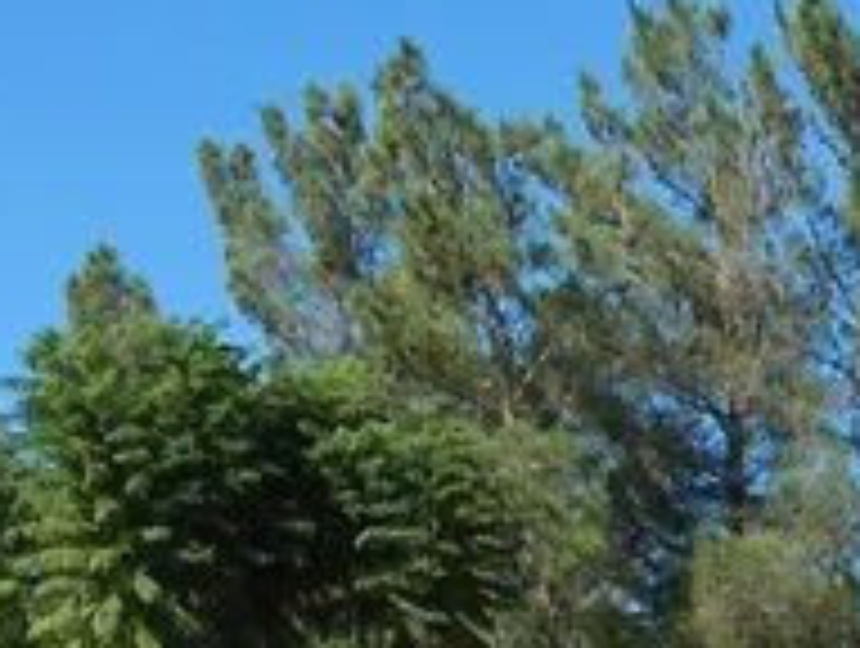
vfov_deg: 10.8
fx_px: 3062
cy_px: 1404
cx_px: 910
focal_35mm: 123
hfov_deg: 15.6
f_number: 6
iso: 125
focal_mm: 4
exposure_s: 1/400
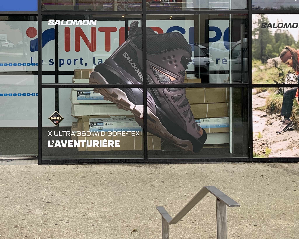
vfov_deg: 29.5
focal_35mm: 50
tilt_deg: -1.6
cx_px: 75
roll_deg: -0.6
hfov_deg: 36.5
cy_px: 43
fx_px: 442
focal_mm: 4.25
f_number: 1.8
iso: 32
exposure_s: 1/121
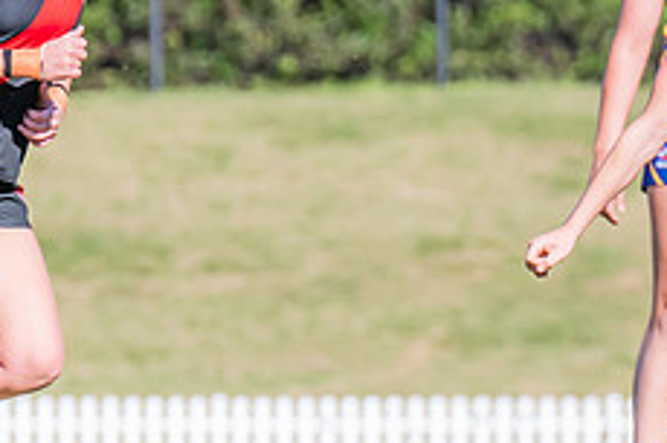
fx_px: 26512
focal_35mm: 1432
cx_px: 834
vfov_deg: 1.0
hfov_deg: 1.4
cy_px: 337
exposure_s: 1/1250
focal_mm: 420
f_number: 10
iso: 800
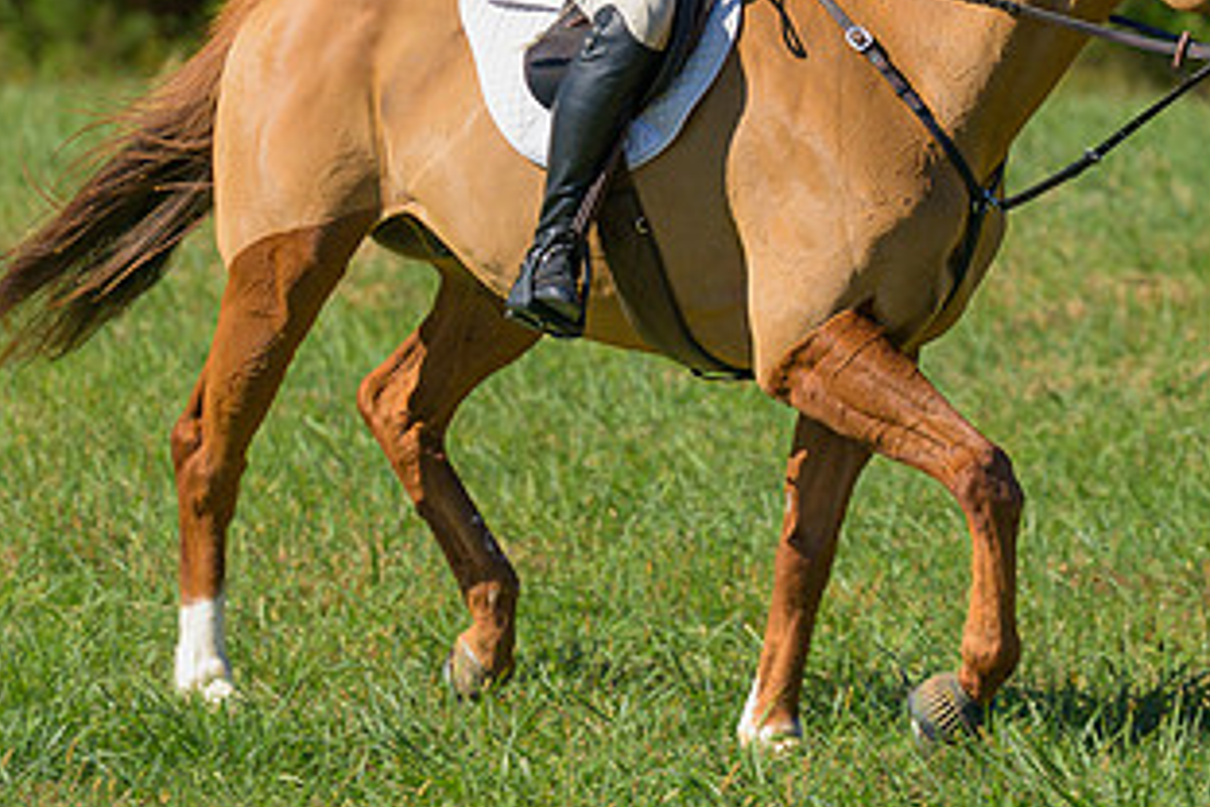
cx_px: 958
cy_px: -130
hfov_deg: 5.1
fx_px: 13477
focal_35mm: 401
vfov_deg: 3.4
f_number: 4
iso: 200
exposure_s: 1/640
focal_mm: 155
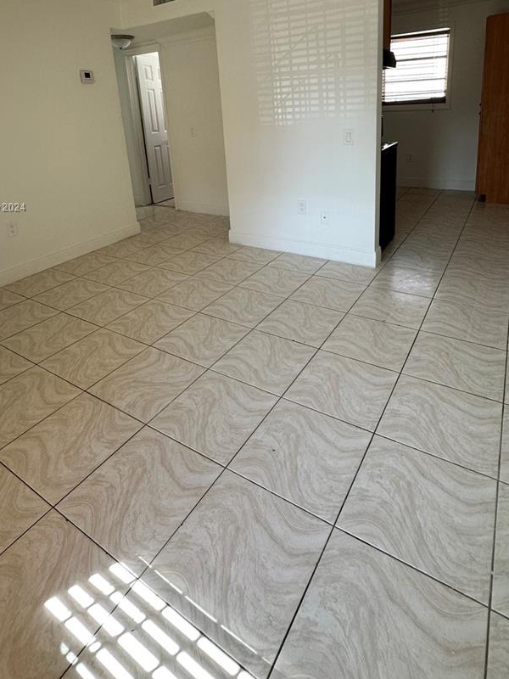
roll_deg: +3.7
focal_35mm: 21
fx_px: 412
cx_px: 252
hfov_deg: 63.4
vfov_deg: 75.6
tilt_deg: -14.7
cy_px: 208
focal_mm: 2.22
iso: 80
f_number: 2.2
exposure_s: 1/99
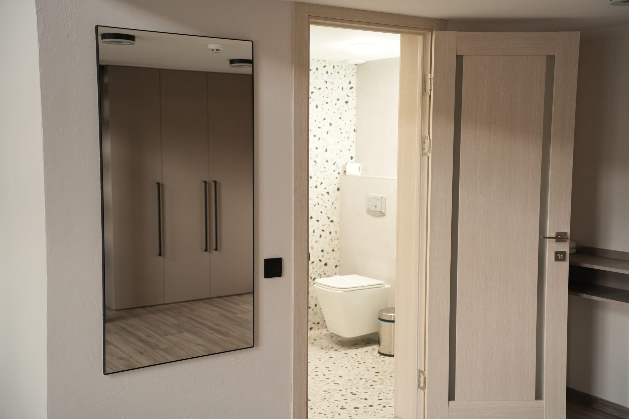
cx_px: 314
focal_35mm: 43
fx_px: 751
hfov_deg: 45.4
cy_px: 210
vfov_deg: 31.2
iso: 3200
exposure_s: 1/320
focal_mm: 43
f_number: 2.8
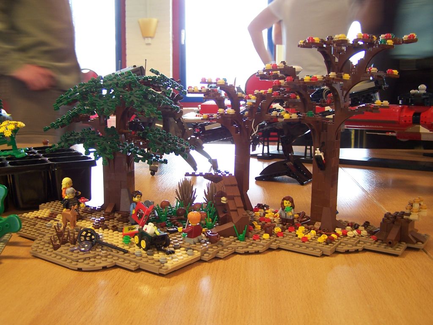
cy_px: 162
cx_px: 216
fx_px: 475
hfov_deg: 49.0
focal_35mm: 38
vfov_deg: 37.7
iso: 80
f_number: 2.8
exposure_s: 1/8
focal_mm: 6.3
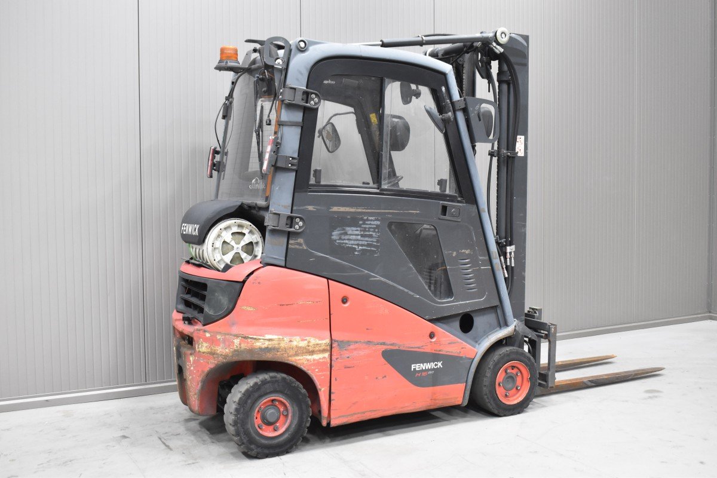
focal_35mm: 38
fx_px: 747
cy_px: 239
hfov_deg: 51.3
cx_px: 358
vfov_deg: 35.5
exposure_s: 1/20
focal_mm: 25
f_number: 5
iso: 1600
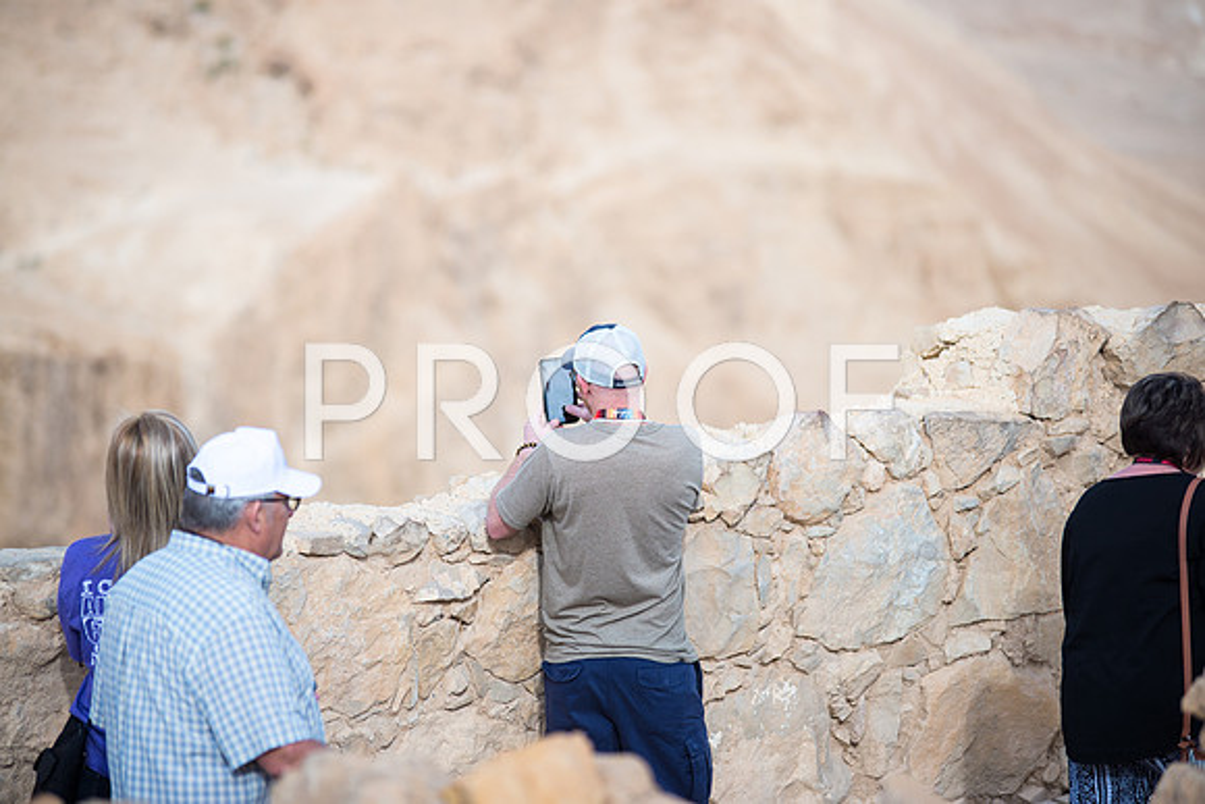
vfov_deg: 8.9
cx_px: 602
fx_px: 5189
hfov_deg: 13.2
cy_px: 402
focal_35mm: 155
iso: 200
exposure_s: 1/4000
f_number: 2.8
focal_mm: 155
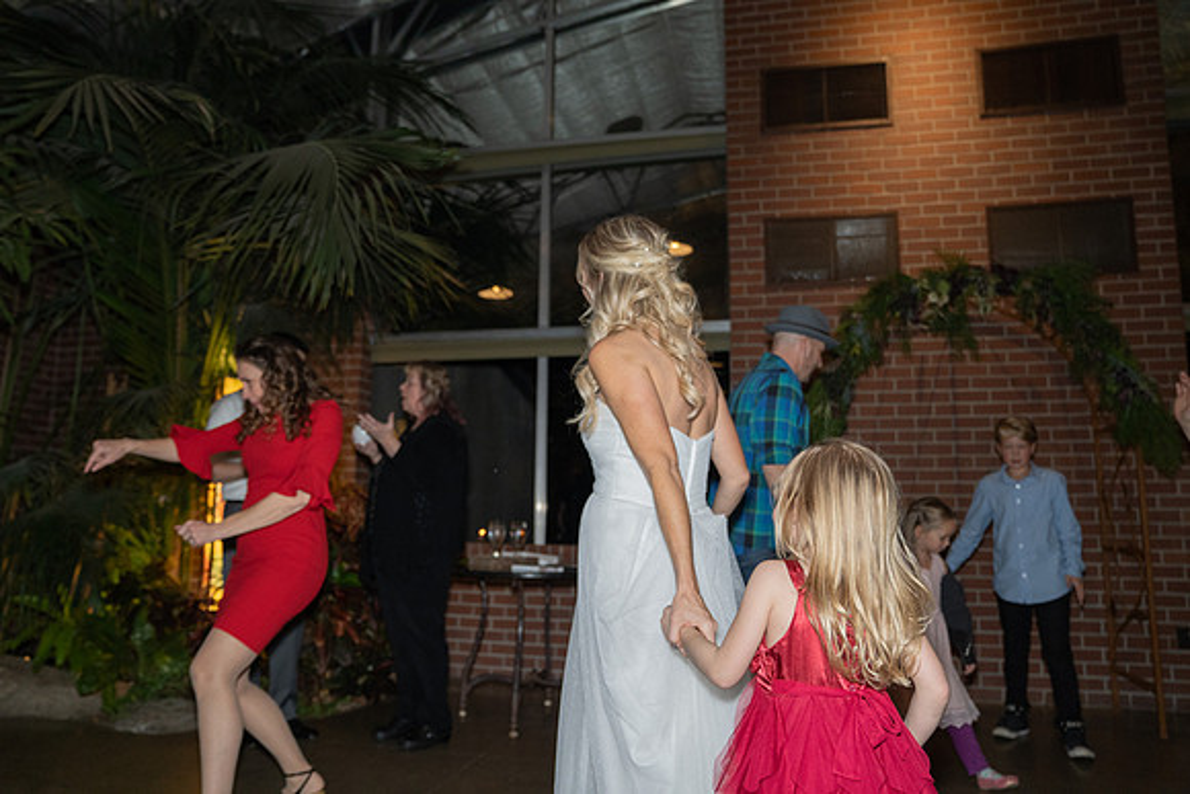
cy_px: 397
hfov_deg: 69.4
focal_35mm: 26
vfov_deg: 49.6
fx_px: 860
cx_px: 595
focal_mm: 26
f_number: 2.8
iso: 2500
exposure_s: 1/250
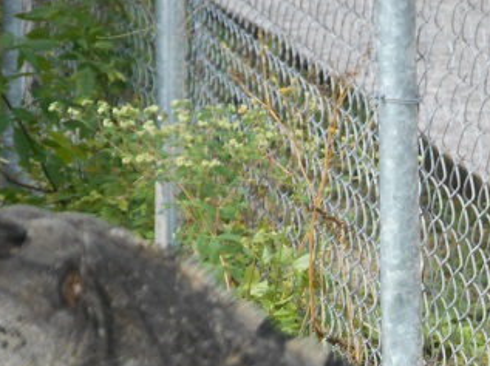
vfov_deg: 3.4
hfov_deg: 4.6
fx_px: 6094
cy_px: 408
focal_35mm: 431
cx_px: 267
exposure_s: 1/250
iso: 280
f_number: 6.4
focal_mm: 32.9
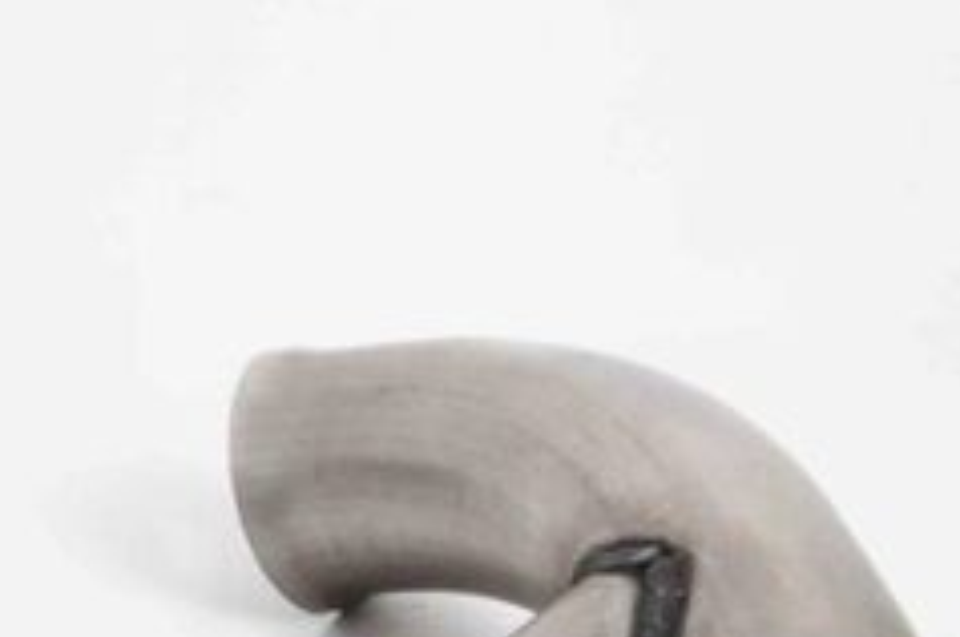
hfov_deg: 17.8
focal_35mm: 111
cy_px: 929
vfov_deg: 11.8
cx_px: -73
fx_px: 2956
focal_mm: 22
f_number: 20
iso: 3200
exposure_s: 1/200
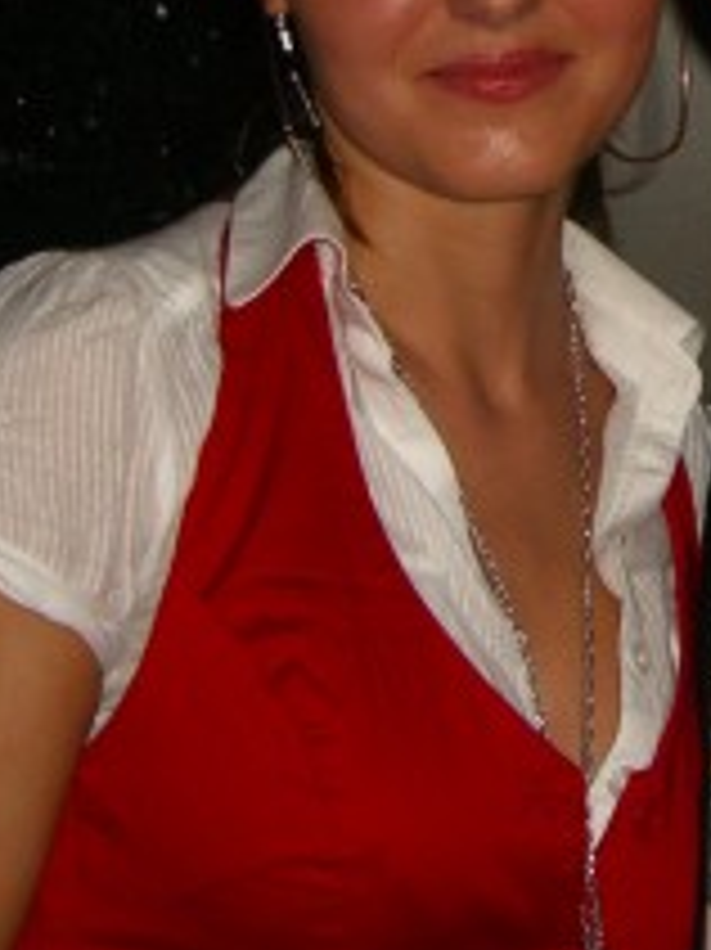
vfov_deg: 18.0
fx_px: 2961
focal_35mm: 108
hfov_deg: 13.4
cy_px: 162
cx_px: 828
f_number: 2.8
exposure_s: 1/60
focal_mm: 7.9
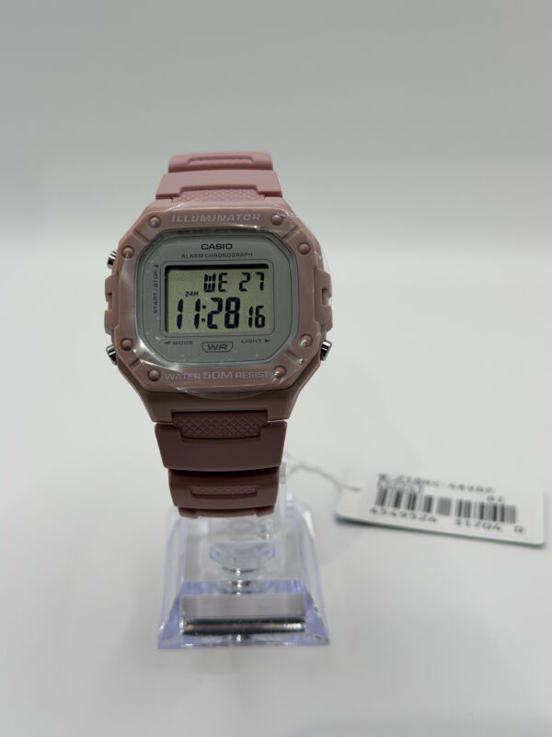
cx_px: 276
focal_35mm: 48
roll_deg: -2.1
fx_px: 1021
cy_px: 368
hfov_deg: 30.3
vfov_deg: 39.7
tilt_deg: -22.4
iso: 64
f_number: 1.78
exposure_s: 1/566
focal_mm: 6.76
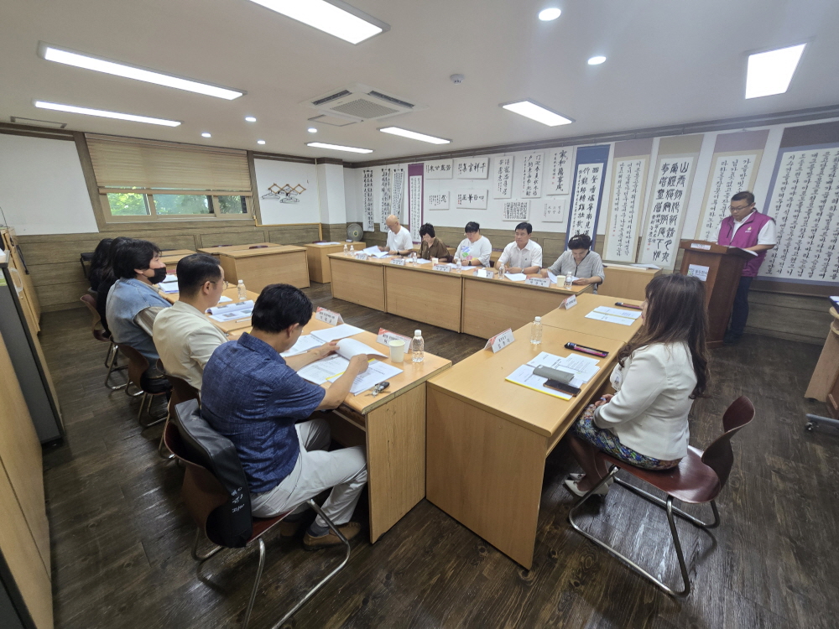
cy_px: 314
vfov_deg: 89.9
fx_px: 315
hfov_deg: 106.2
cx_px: 420
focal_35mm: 13
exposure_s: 1/60
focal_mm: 2.2
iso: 80
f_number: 2.2
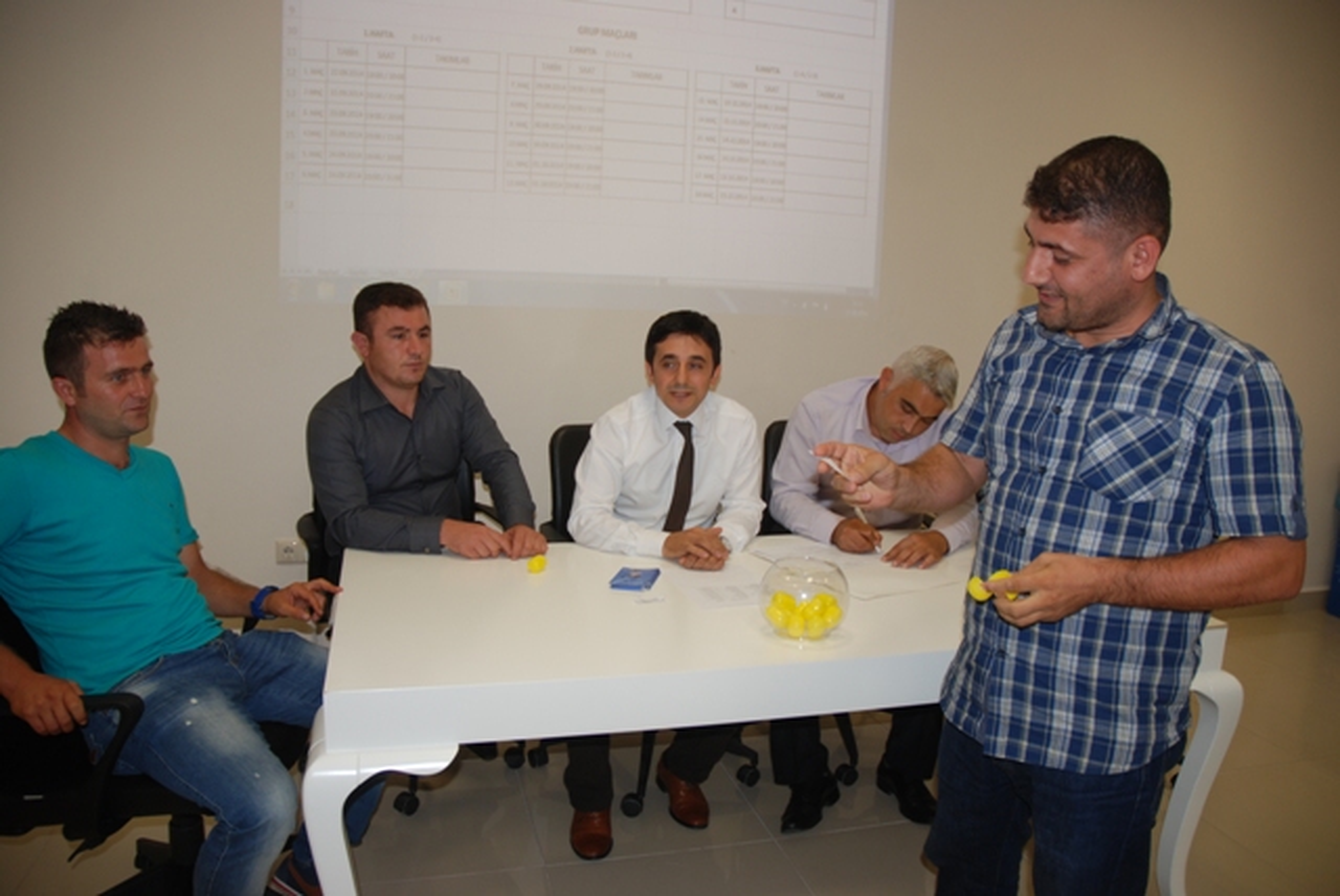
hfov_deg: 67.3
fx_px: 1006
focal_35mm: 27
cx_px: 670
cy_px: 448
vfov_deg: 48.0
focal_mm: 18
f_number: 3.5
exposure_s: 1/60
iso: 200
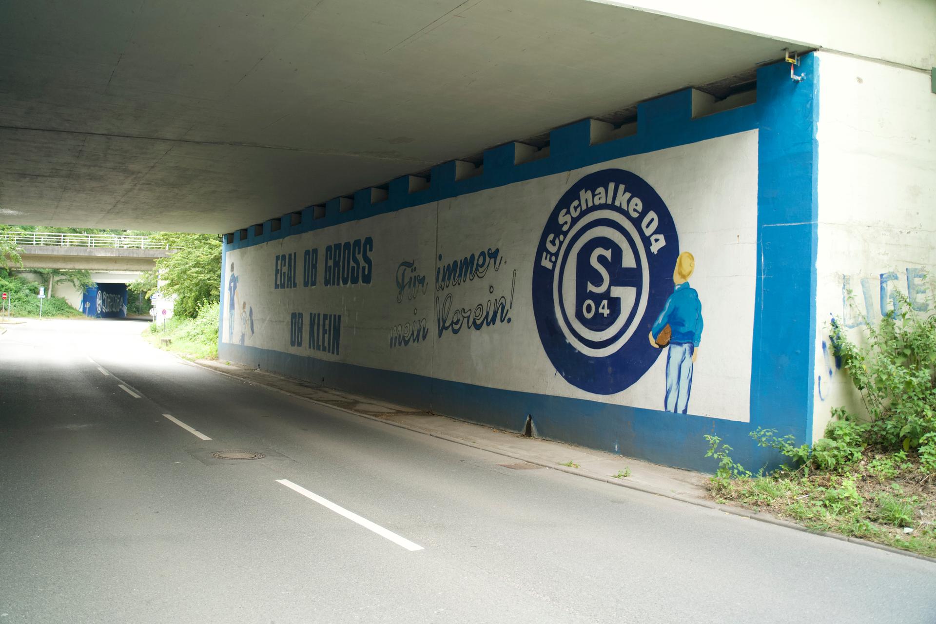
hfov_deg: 63.7
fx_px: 754
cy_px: 312
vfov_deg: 45.0
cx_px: 468
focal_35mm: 29
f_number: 2.8
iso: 1600
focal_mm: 29
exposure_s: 1/100
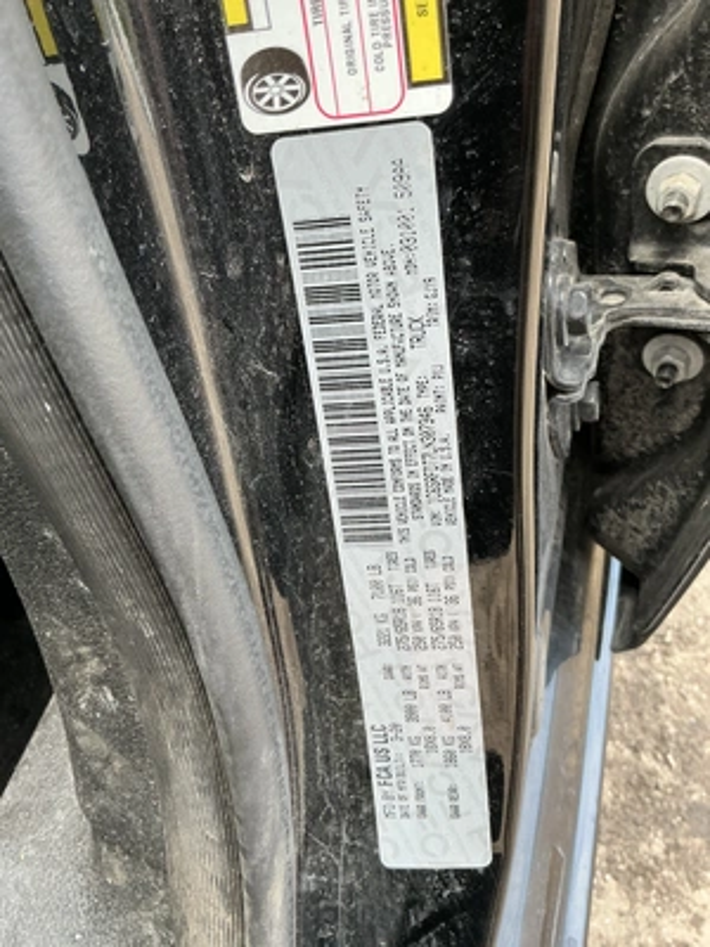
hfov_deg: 49.7
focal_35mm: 28
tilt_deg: -43.8
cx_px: 355
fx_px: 766
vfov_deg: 63.4
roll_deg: +13.6
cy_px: 474
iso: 50
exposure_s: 1/122
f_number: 1.8
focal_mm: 3
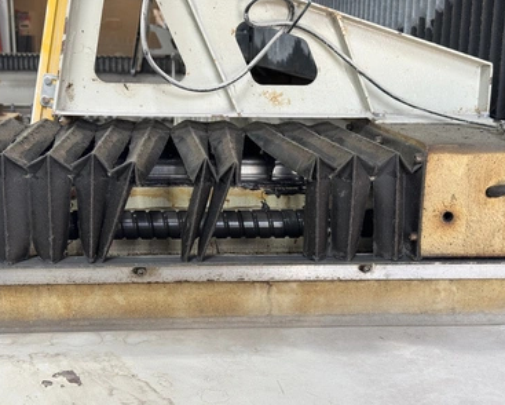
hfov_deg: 36.6
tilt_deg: -13.0
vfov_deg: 29.7
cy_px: 205
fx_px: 763
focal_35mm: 51
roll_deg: -0.6
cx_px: 238
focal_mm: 6.76
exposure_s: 1/121
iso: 80
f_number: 1.78
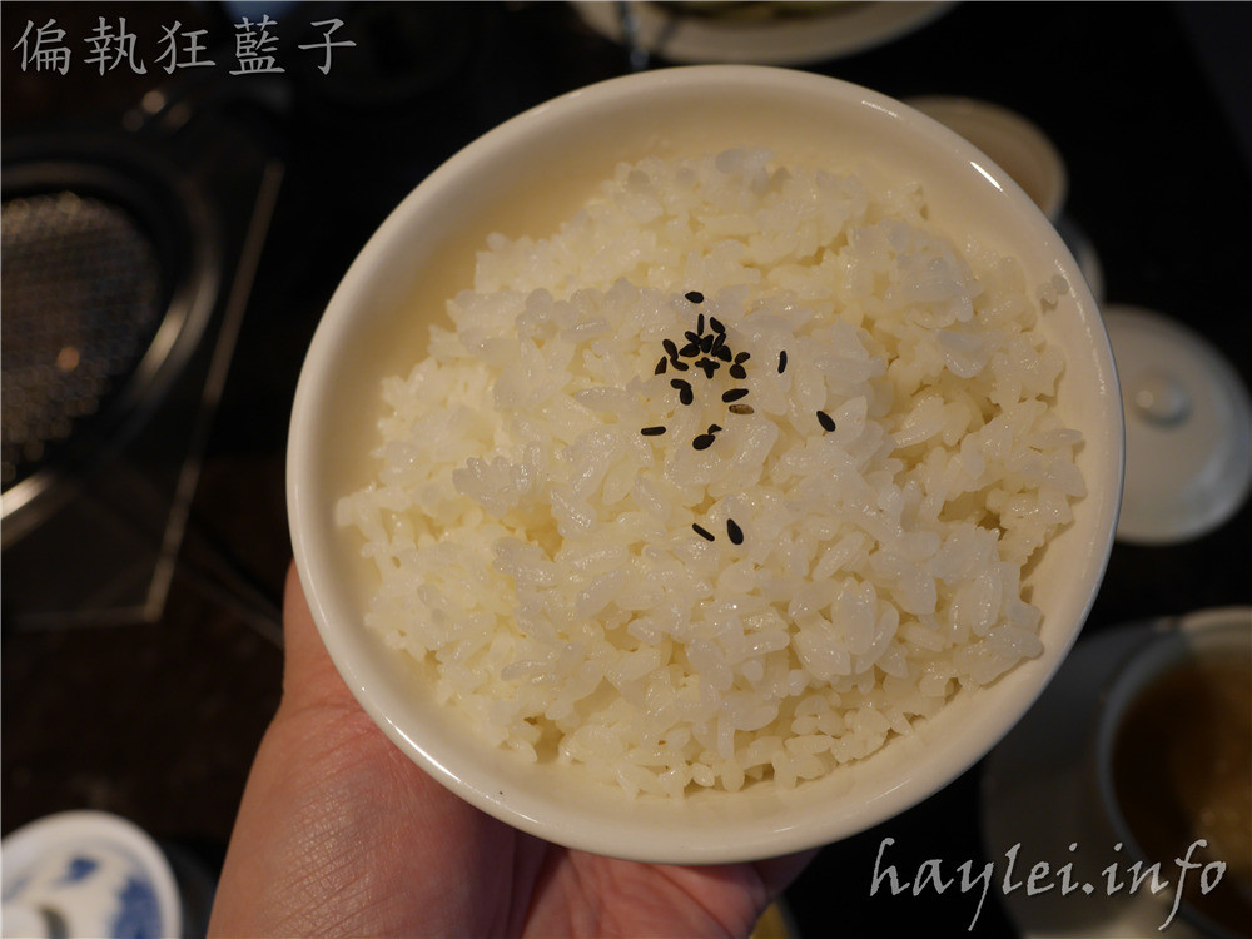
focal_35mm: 30
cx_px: 626
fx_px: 1085
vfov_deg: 46.8
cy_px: 470
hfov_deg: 60.0
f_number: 4.5
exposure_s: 1/60
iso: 320
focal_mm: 15
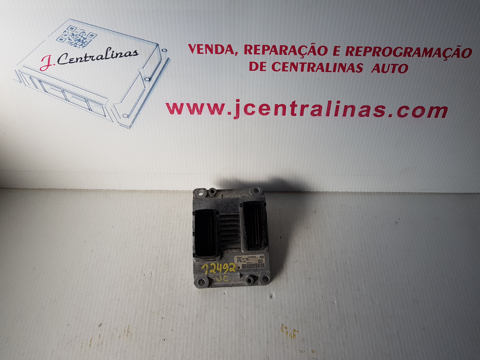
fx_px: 361
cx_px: 240
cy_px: 180
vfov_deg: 53.1
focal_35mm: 26
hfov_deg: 67.3
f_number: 1.7
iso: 40
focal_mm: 4.2
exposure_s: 1/984
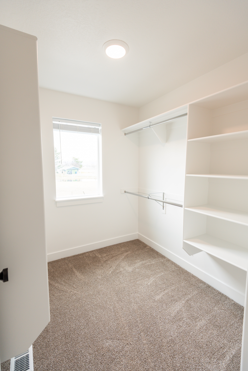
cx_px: 124
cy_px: 186
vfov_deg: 93.3
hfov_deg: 70.5
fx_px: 175
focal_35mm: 17
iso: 320
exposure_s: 1/250
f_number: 4
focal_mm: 17
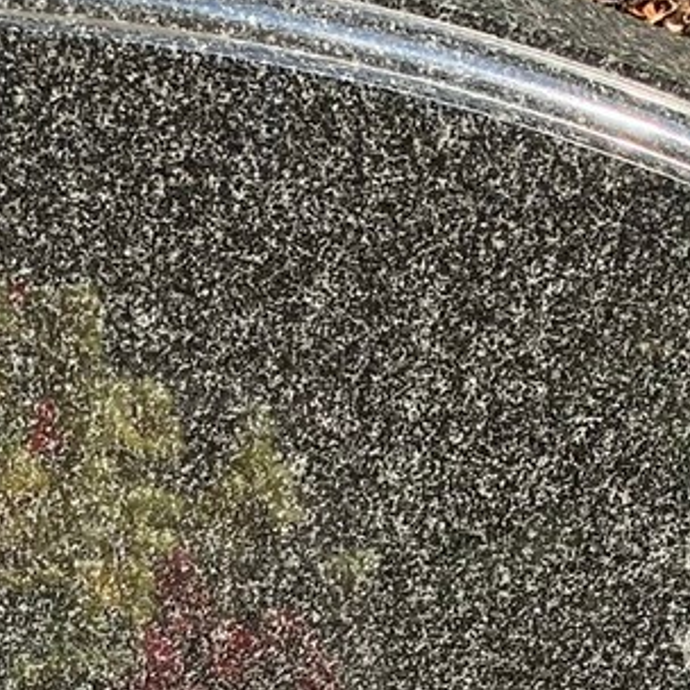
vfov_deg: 14.8
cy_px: 1058
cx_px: -182
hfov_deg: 15.3
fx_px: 2458
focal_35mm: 109
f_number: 1.8
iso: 32
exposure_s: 1/1072
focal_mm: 4.25
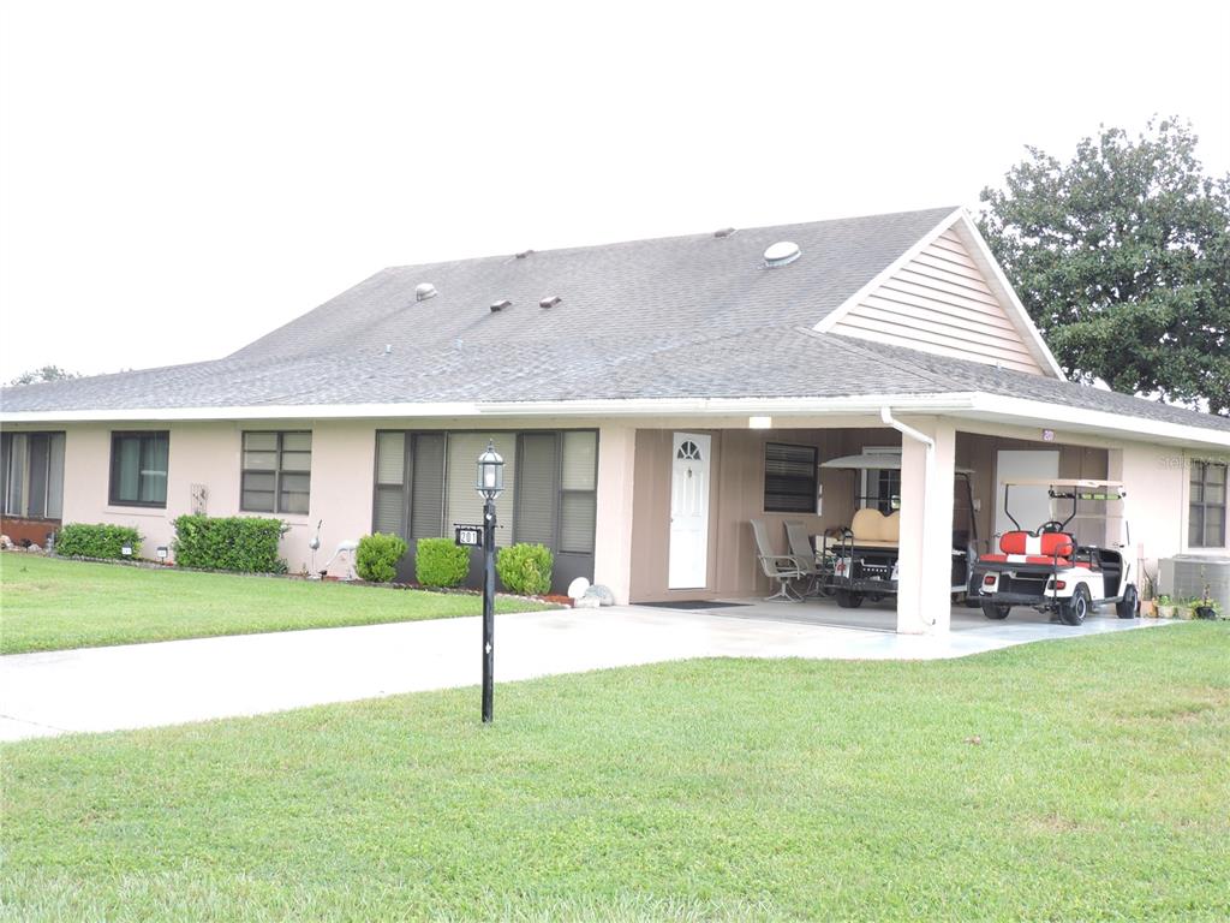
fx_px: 1528
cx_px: 615
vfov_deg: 33.6
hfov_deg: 43.9
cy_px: 462
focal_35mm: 43
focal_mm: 7.7
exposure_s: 1/80
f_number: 3.4
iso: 180
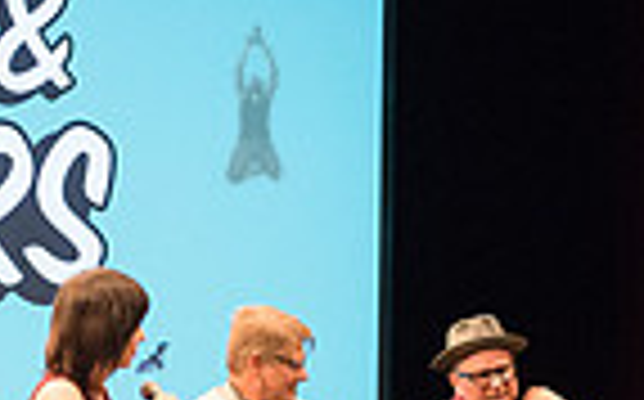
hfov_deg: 14.8
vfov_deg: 9.1
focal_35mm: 141
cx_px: 252
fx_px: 2472
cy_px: 537
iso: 4000
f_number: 3.2
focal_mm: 34
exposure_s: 1/200
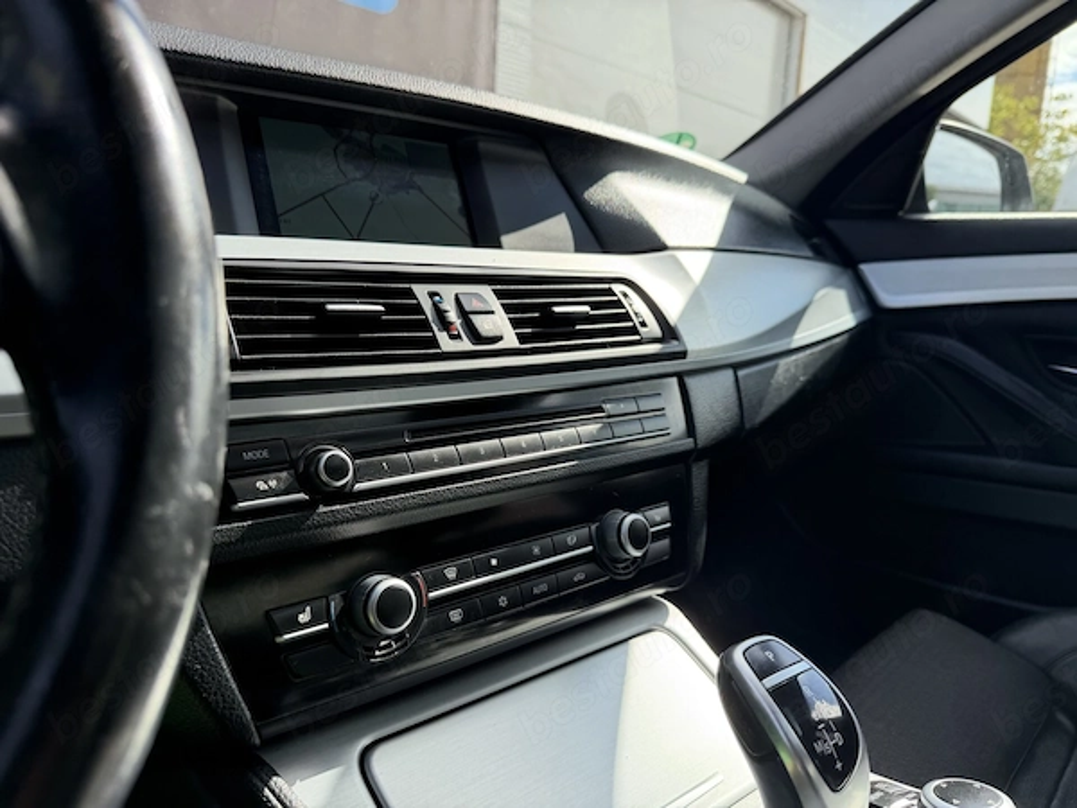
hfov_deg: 71.6
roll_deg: -2.6
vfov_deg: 56.8
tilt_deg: -10.7
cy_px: 404
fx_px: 747
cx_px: 538
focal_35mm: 24
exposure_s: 1/1018
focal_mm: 6.76
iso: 80
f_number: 1.78
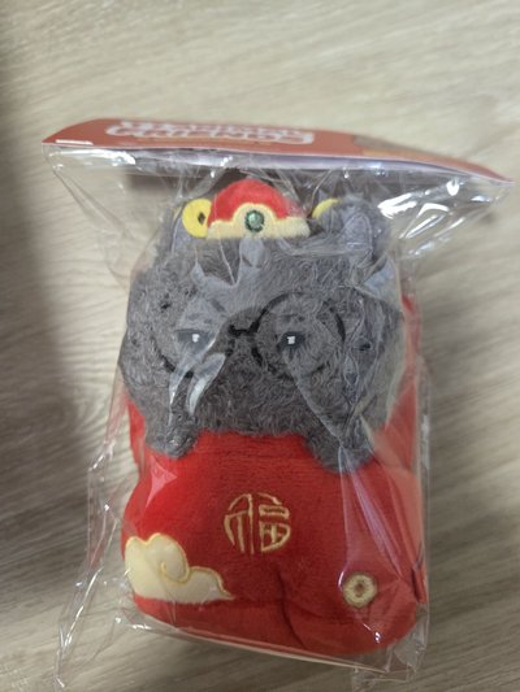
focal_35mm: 23
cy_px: 346
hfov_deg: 58.9
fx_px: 460
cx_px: 260
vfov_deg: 73.9
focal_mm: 5.4
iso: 640
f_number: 1.8
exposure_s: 1/120
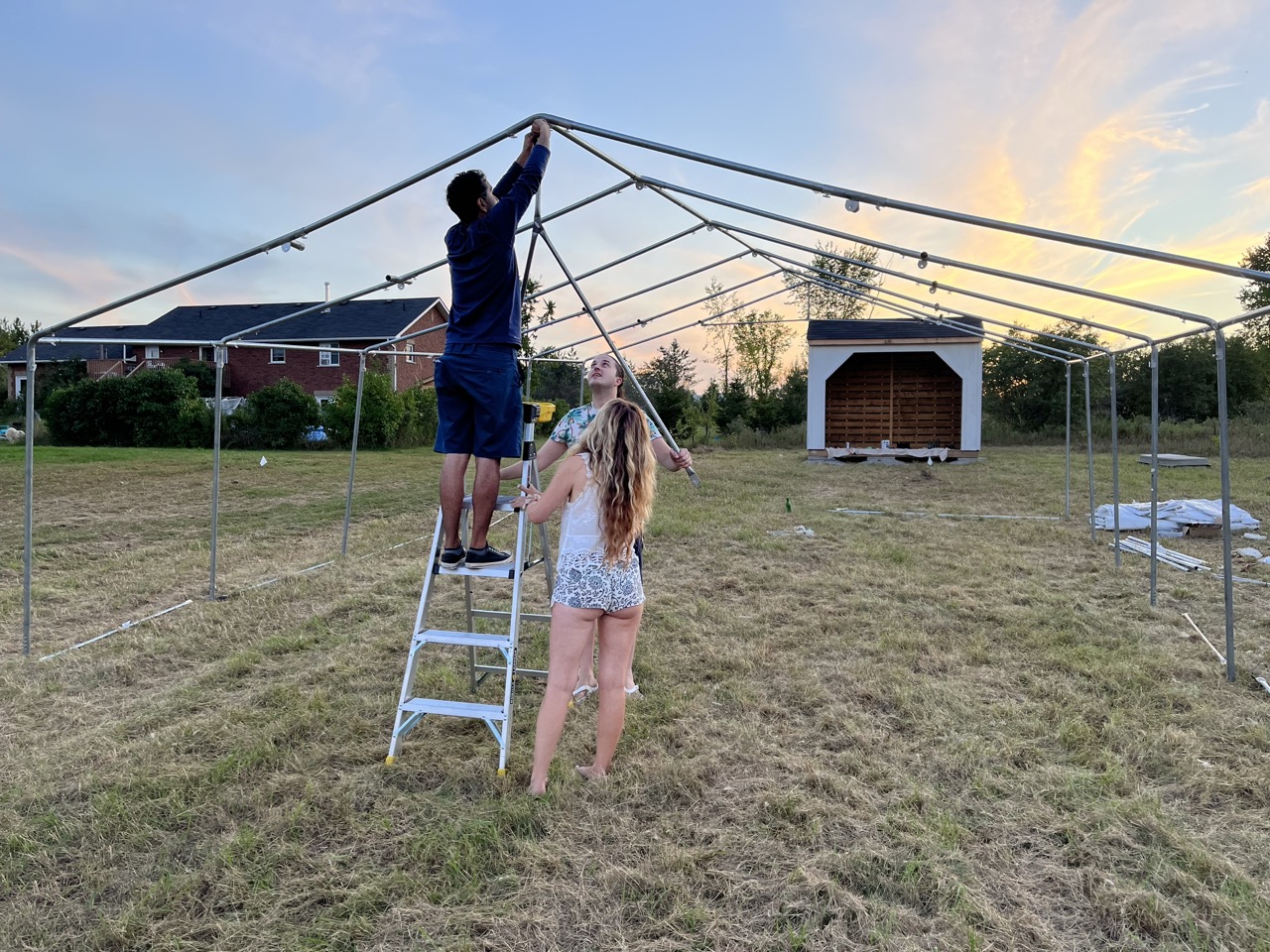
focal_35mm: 26
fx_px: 954
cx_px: 635
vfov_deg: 53.1
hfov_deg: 67.3
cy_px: 476
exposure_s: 1/121
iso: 64
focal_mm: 5.1
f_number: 1.6
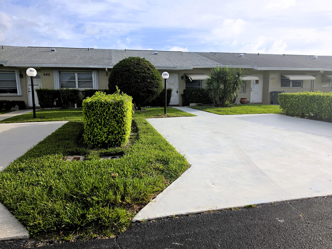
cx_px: 166
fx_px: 221
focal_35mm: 23
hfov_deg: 73.9
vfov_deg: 58.9
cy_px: 124
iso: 10
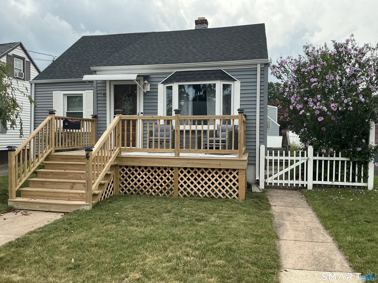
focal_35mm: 28
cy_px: 142
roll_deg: -0.1
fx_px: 306
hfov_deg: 63.4
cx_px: 189
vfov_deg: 49.7
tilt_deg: +0.2
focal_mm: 3
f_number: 1.8
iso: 25
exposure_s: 1/842
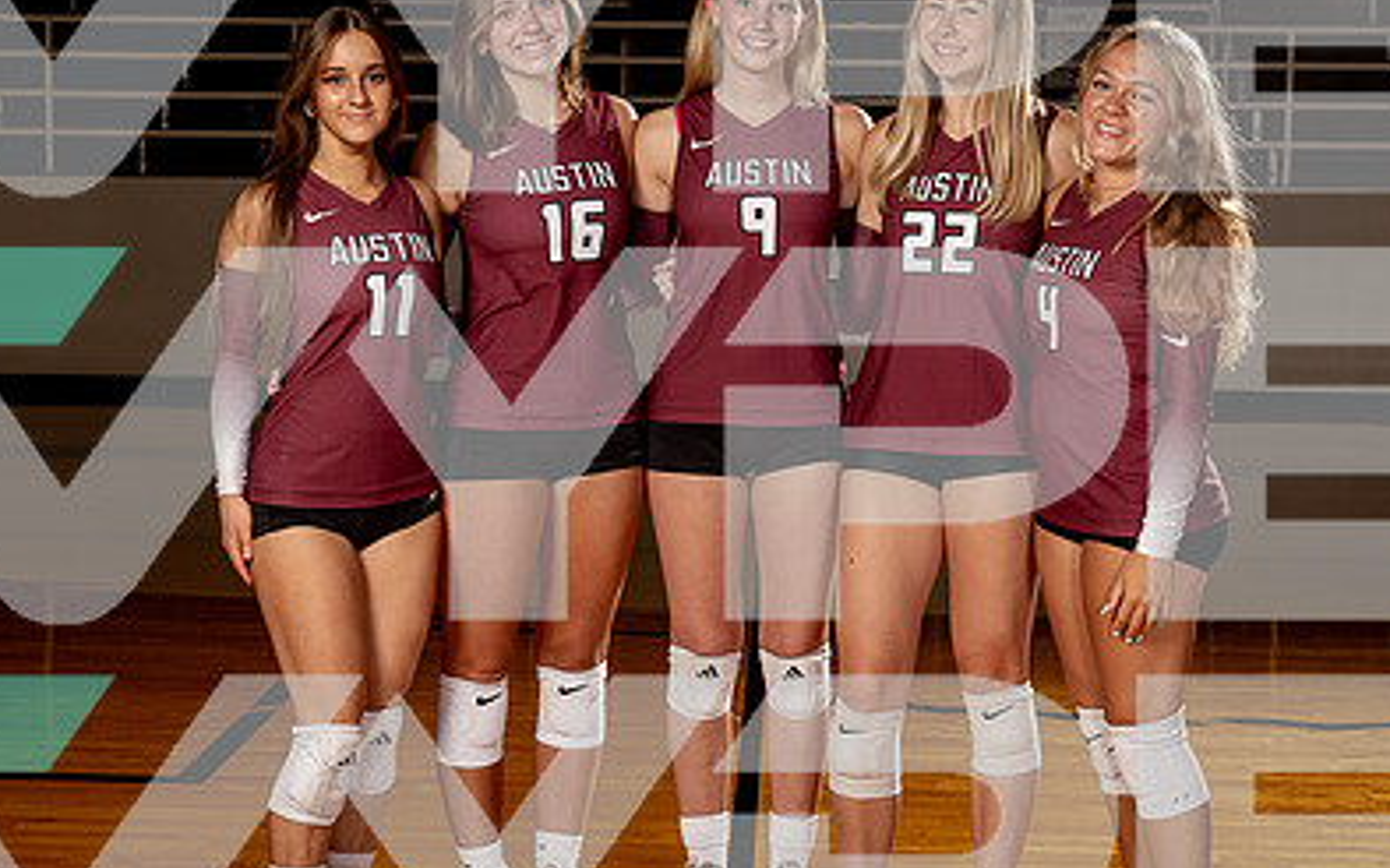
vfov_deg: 18.1
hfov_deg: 28.6
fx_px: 2727
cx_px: 656
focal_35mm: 72
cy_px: 436
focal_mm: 48
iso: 100
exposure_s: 1/250
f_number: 8
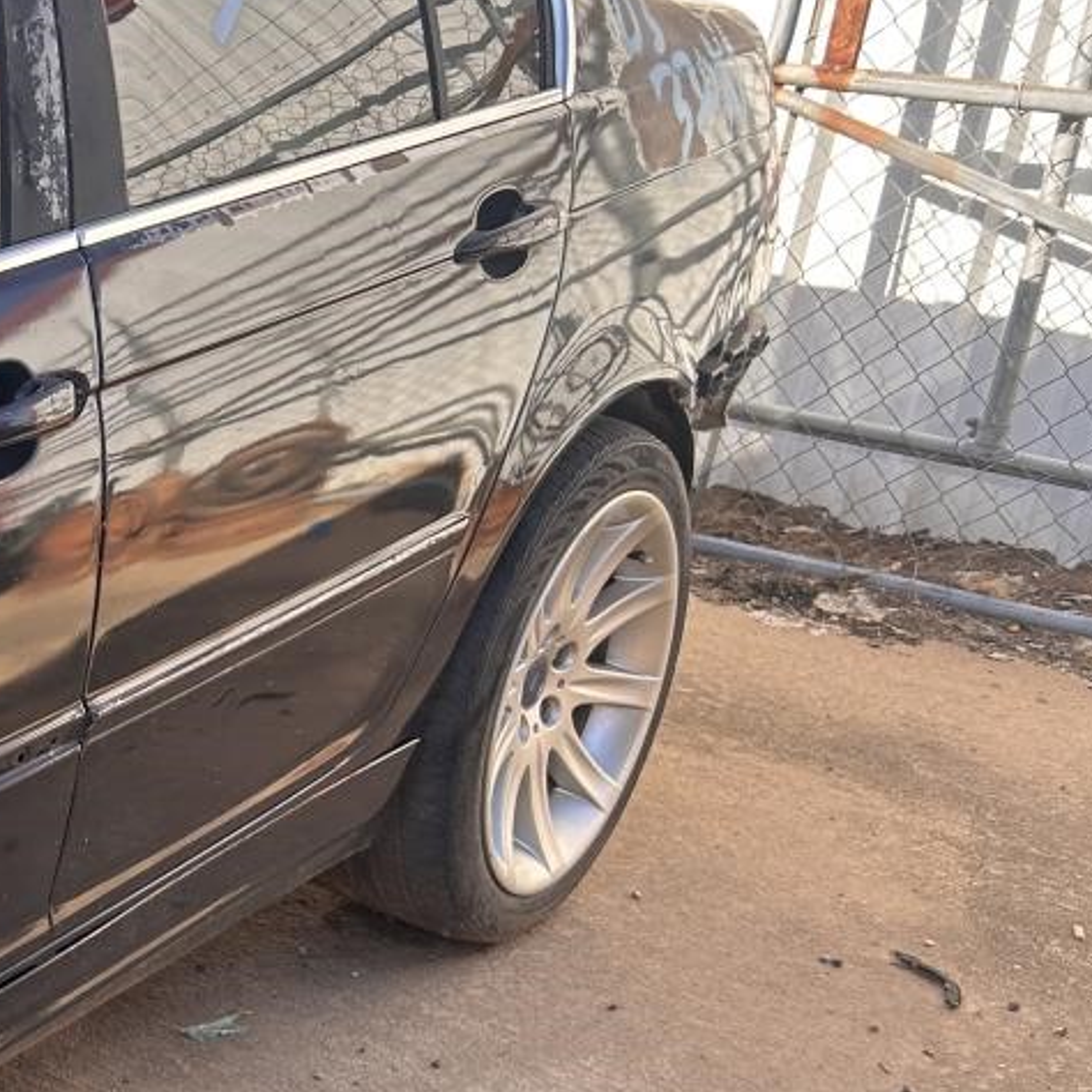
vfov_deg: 27.6
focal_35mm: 62
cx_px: -332
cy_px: 673
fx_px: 2213
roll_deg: -3.6
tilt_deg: -22.7
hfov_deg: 24.2
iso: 50
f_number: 1.5
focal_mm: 5.7
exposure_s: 1/696
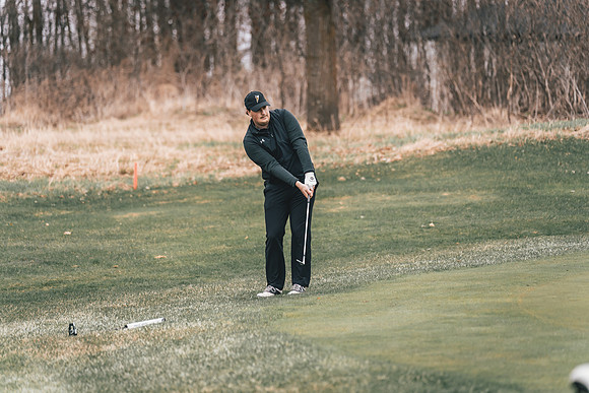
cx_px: 295
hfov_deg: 13.2
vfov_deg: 8.8
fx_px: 2547
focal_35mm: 156
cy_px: 197
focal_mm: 150
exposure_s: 1/3200
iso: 640
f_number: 2.8
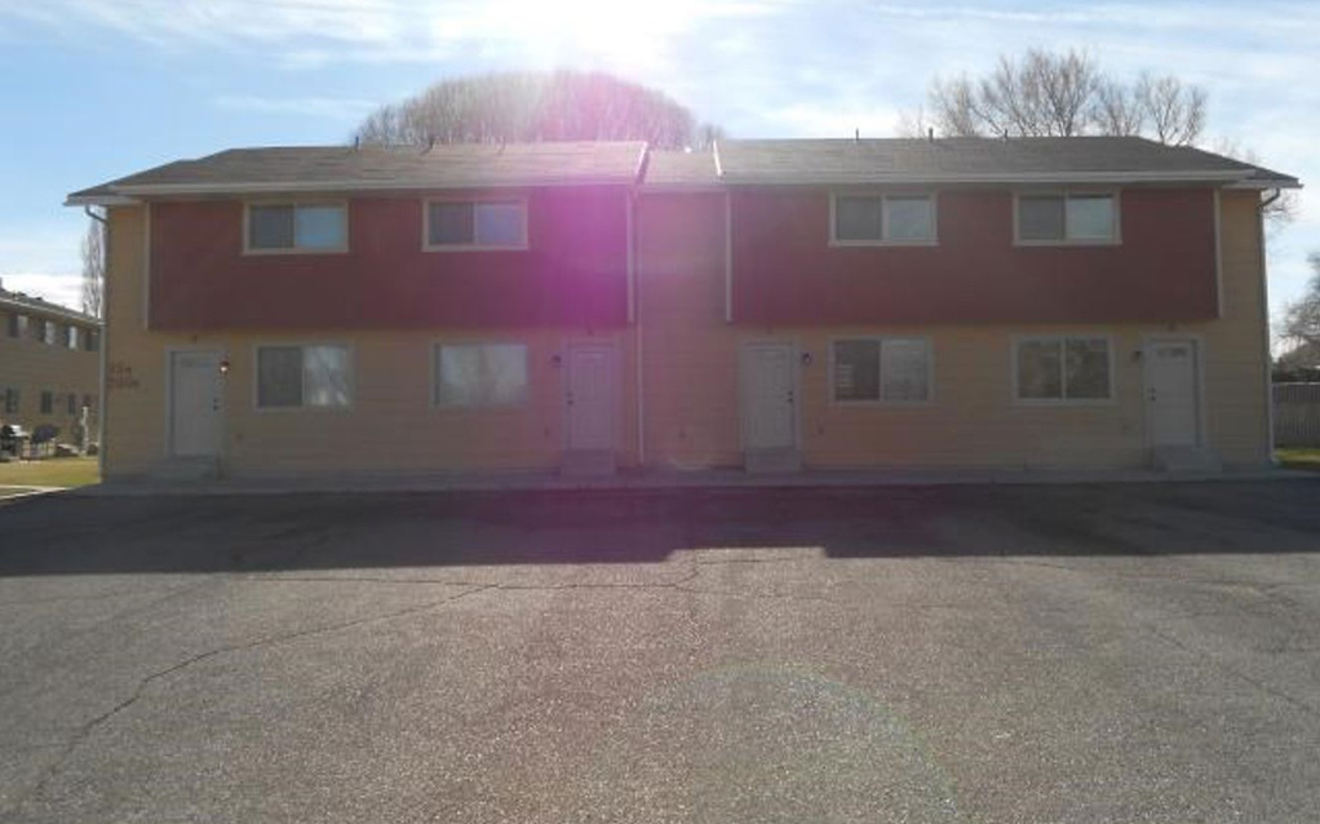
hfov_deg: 56.7
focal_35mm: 34
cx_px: 660
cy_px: 351
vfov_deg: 37.2
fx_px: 1223
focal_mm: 5.8
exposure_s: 1/1000
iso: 80
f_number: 3.6
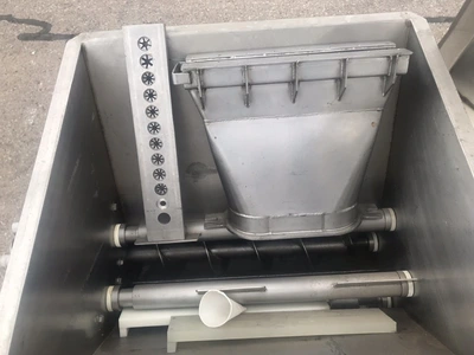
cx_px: 237
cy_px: 178
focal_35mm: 28
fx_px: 383
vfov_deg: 49.7
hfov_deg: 63.4
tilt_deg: -60.0
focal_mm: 3.99
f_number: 1.8
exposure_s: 1/997
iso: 20
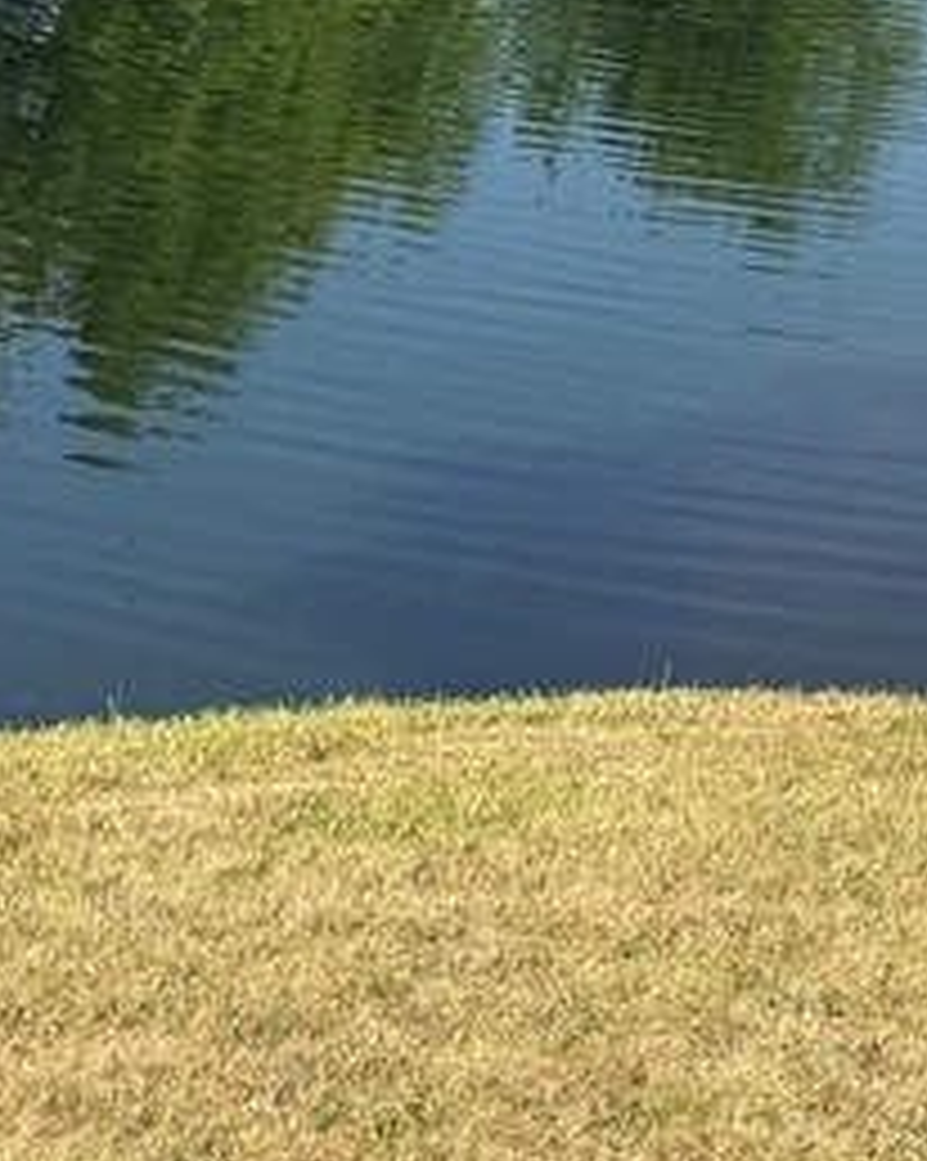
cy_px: -256
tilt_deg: -3.3
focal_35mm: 93
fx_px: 3193
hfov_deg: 15.1
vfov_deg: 19.3
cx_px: 1467
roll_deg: -1.5
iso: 80
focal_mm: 6.76
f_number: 1.78
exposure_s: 1/3425
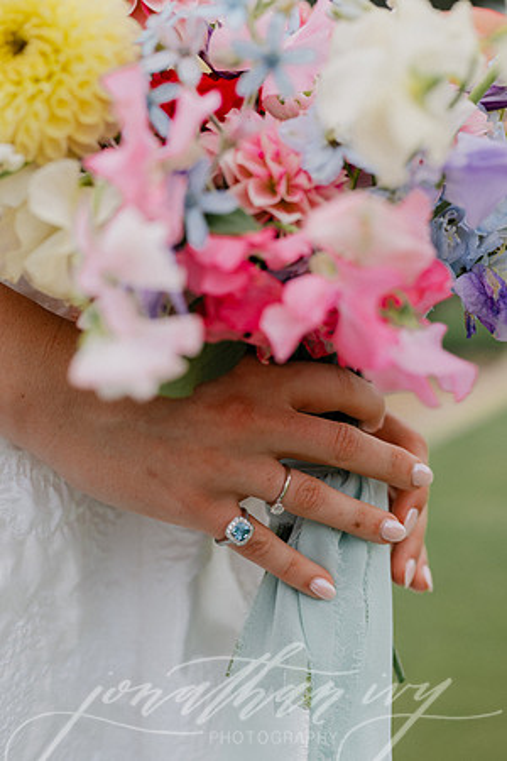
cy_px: 380
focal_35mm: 50
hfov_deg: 27.0
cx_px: 254
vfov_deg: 39.6
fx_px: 1056
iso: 80
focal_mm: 50
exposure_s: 1/800
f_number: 3.2
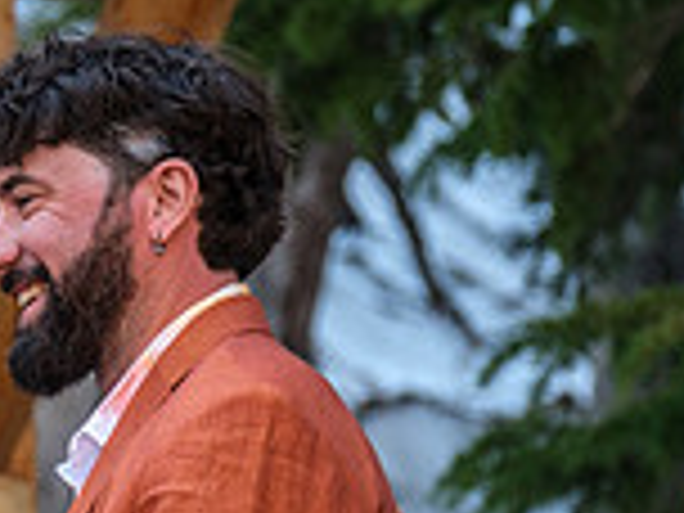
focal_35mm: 606
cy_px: 536
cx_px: -312
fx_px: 11974
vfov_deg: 2.5
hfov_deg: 3.3
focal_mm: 98.2
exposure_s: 1/125
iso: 400
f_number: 3.6
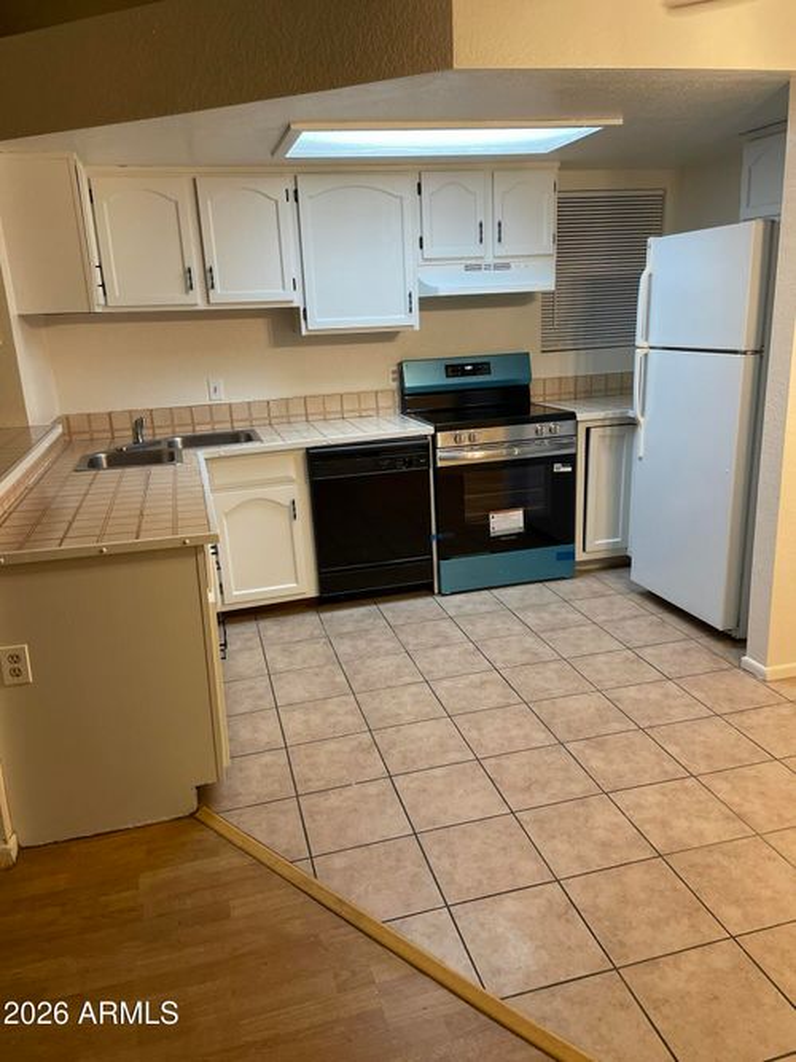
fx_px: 797
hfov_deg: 53.0
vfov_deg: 67.3
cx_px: 398
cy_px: 531
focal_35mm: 26
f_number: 1.6
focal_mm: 4.2
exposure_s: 1/60
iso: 125
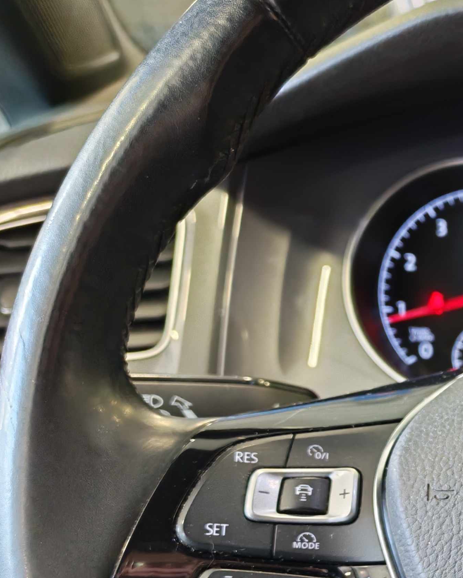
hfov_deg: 18.4
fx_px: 1268
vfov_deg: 25.0
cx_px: 690
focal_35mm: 74
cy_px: 518
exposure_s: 1/50
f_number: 1.9
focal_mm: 6.12
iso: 800
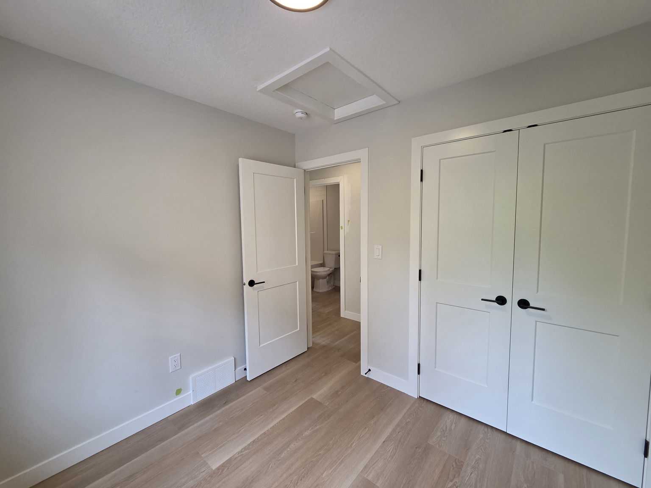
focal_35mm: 13
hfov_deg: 106.2
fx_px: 244
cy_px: 244
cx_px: 326
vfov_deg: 89.9
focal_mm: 2.2
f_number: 2.2
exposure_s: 1/120
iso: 125
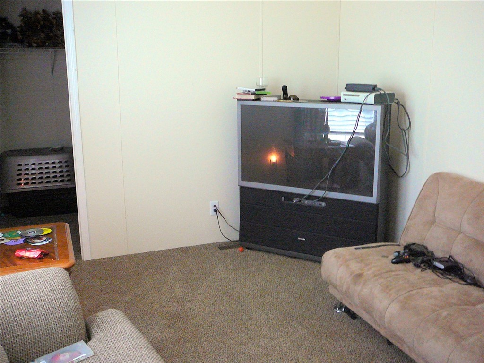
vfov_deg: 40.7
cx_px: 242
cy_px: 182
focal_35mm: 35
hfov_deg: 52.6
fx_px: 489
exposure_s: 1/8
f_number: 2.8
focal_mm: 5.2
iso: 200
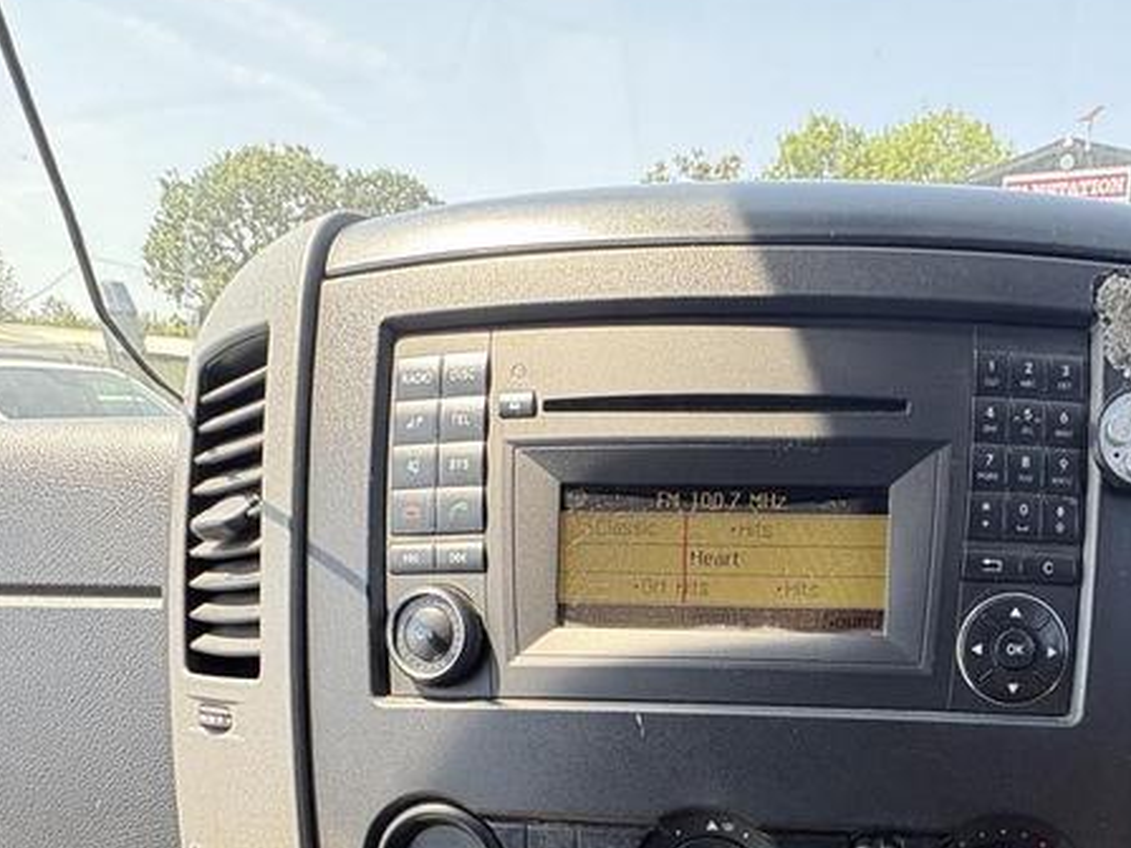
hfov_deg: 60.4
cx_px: 831
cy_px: 810
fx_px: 915
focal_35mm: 28
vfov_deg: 43.9
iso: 100
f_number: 2.2
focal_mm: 2.22
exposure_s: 1/107
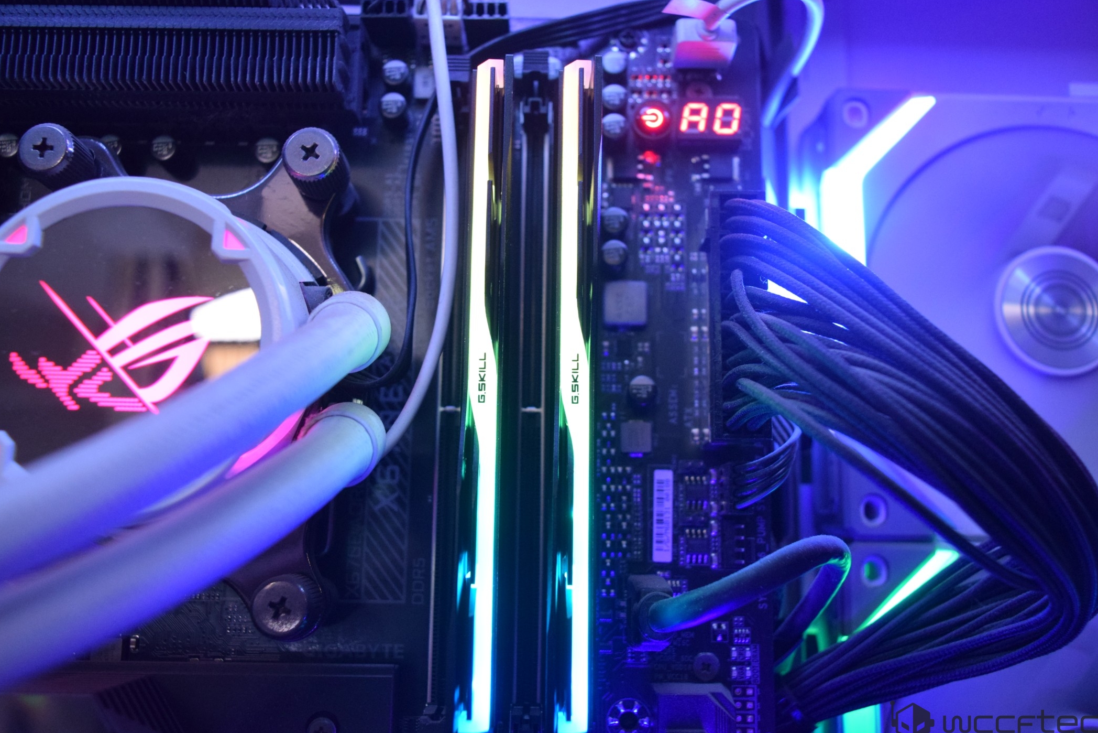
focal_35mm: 34
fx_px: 1037
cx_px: 558
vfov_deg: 38.9
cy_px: 365
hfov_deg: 55.8
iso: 1600
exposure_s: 1/15
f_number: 5
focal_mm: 22
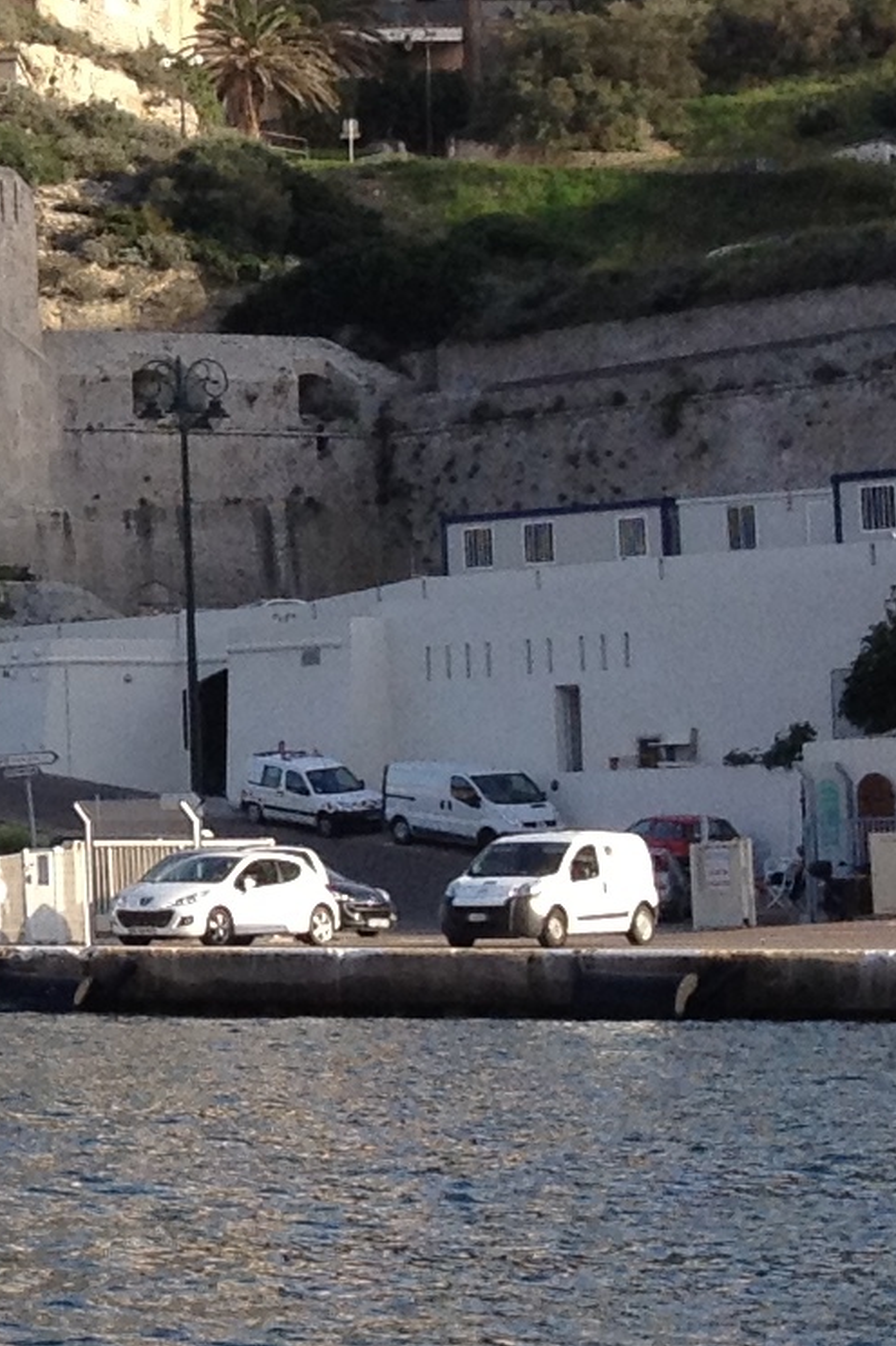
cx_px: -1182
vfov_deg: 12.8
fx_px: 5976
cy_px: 290
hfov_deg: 8.0
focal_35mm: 160
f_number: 2.4
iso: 64
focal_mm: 4.28
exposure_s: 1/789
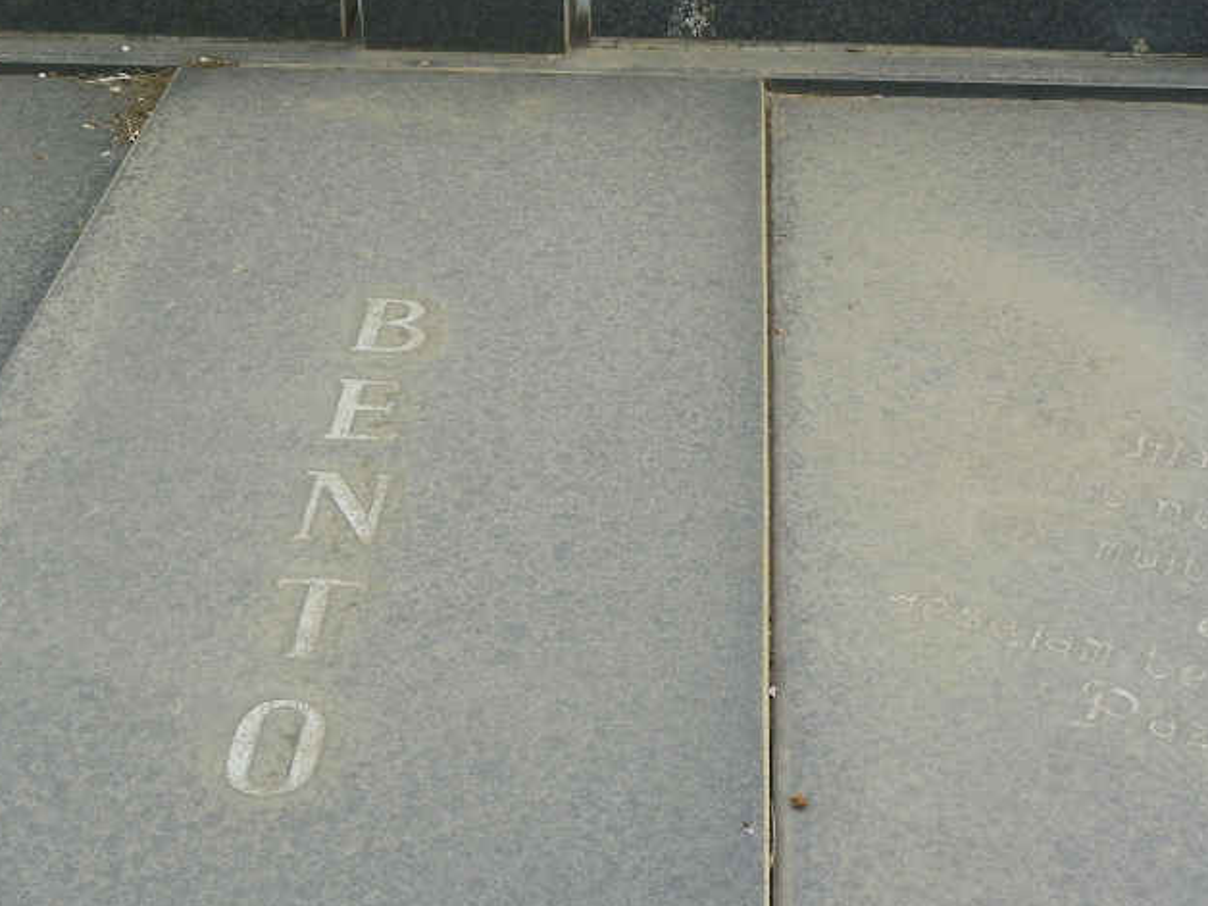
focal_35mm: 65
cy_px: 148
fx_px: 2268
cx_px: 510
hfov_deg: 29.8
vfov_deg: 22.2
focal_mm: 6.1
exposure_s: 1/250
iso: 64
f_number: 4.5
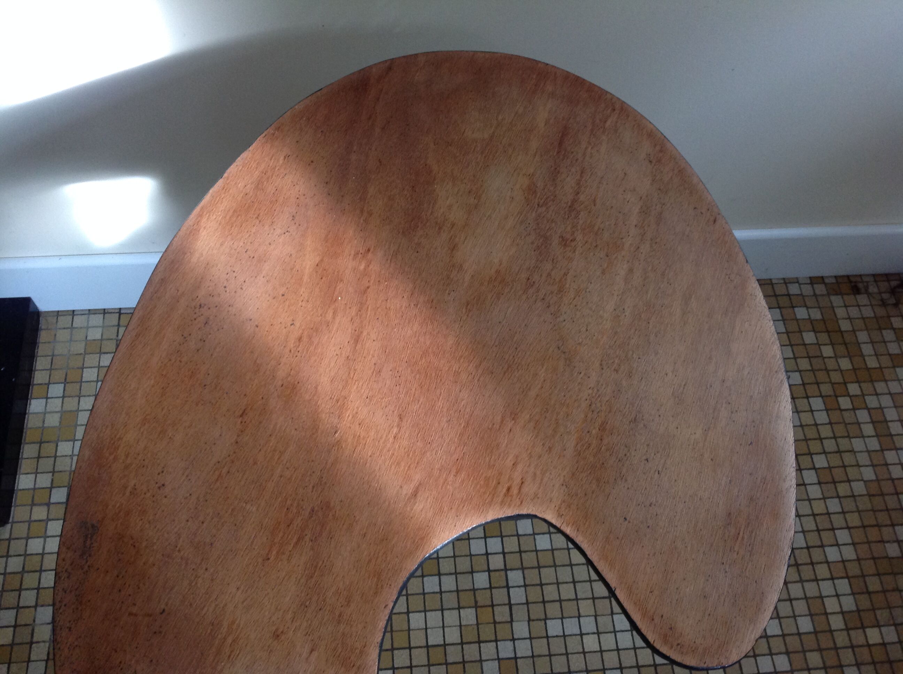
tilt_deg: -61.6
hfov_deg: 52.7
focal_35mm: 35
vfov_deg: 40.6
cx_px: 452
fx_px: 912
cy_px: 337
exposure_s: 1/15
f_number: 2.4
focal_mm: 4.28
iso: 160
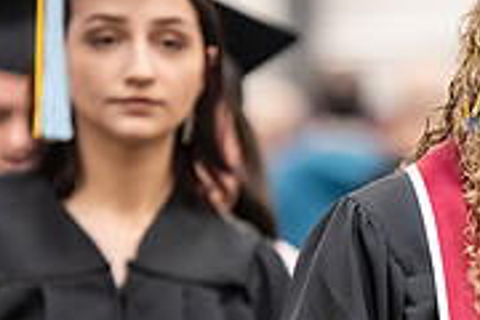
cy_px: 249
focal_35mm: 484
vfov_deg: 2.8
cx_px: 613
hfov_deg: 4.2
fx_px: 6453
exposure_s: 1/200
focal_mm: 150
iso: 3200
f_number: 3.2
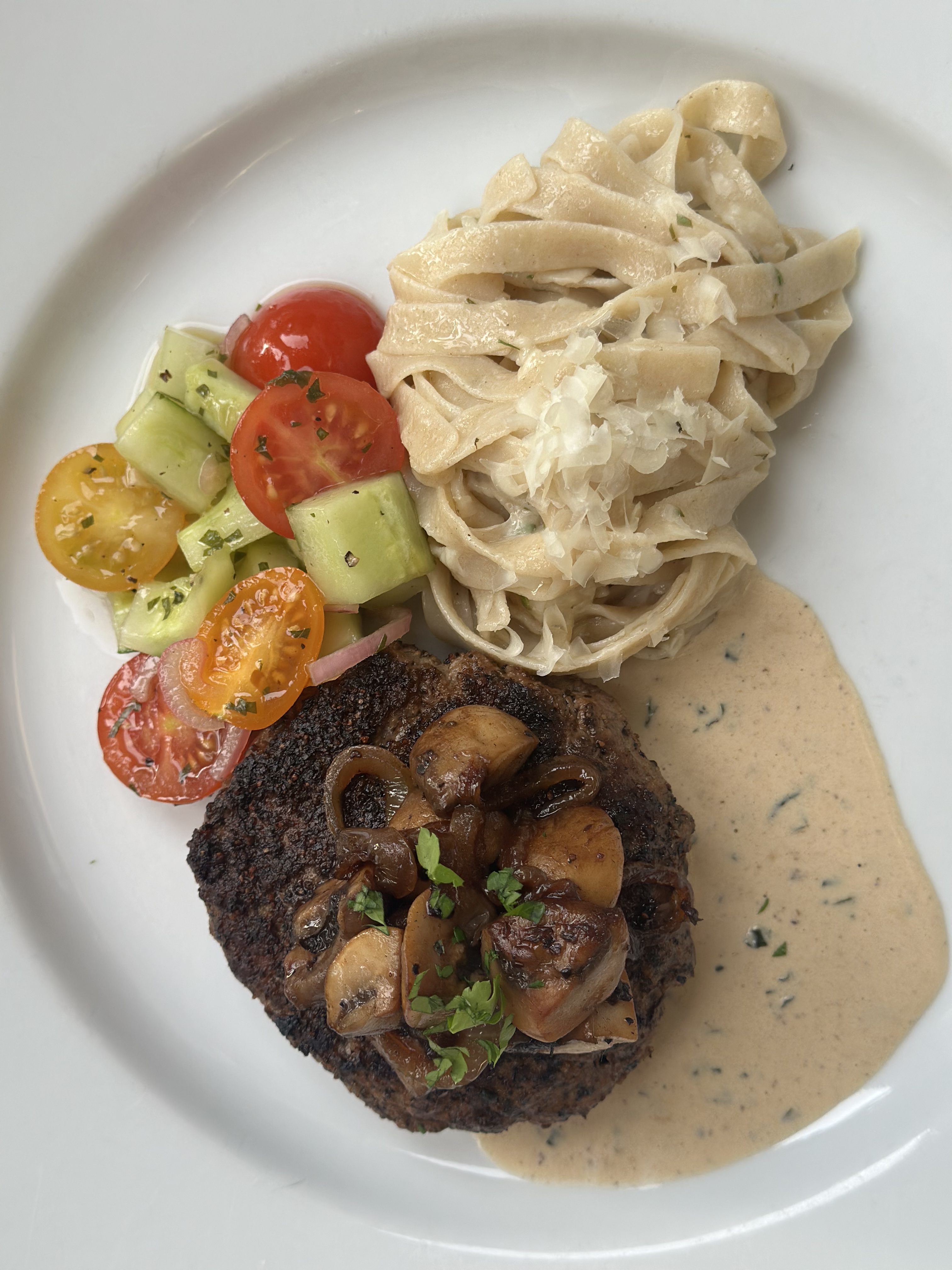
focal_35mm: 48
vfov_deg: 39.7
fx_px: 1760
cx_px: 476
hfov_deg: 30.3
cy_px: 635
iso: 80
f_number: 1.78
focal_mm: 6.86
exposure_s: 1/333
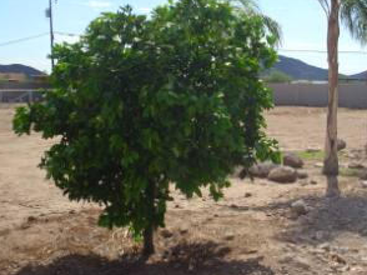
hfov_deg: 32.7
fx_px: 614
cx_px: 268
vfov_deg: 25.2
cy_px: 138
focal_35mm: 58
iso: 50
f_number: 7.3
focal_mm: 6.3
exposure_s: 1/145
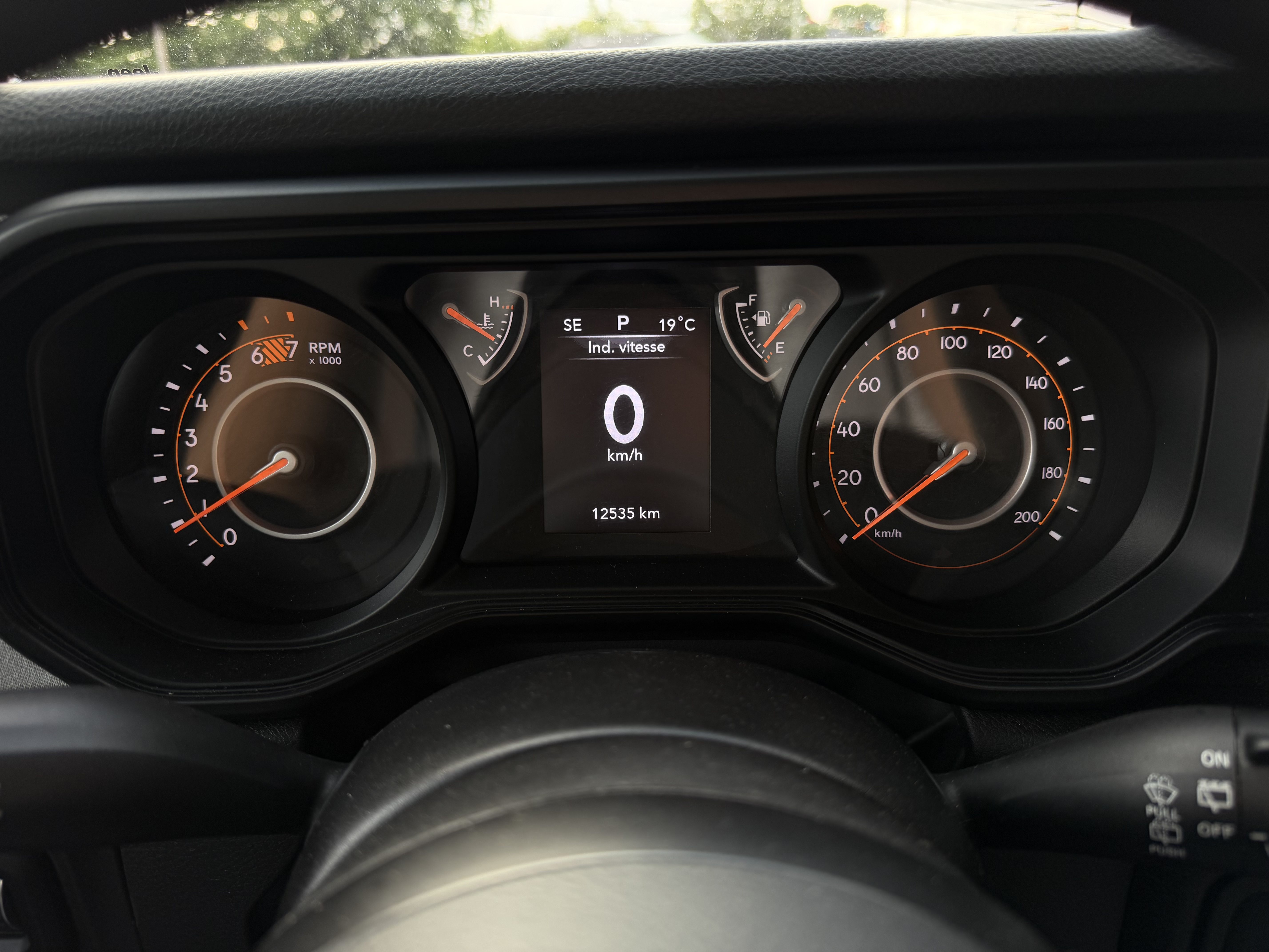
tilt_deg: -23.0
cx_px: 634
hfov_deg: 71.6
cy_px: 476
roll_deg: +0.4
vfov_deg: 56.8
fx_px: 880
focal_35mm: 24
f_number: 1.78
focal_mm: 6.76
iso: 100
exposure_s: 1/193
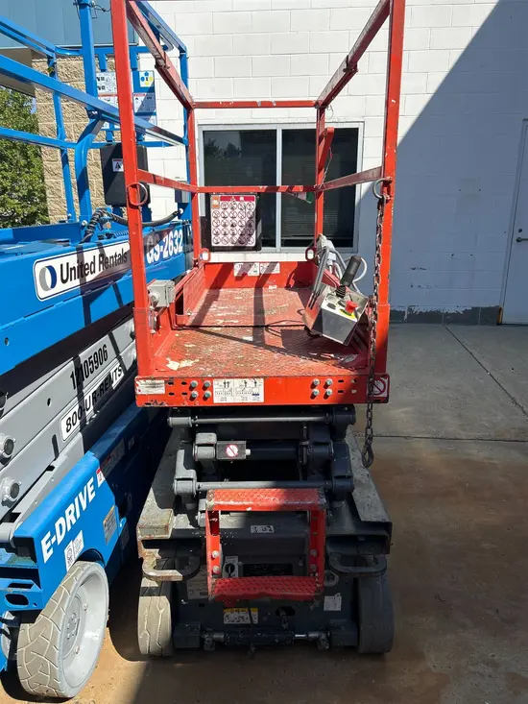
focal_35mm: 26
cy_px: 352
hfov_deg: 53.1
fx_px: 529
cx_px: 264
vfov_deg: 67.3
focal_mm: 5.7
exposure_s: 1/3460
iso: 50
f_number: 1.5
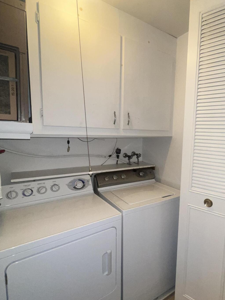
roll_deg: -2.0
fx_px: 165
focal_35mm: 19
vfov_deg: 84.6
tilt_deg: -6.4
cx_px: 151
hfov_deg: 66.7
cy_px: 155
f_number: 1.8
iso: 64
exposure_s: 1/76
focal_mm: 1.57
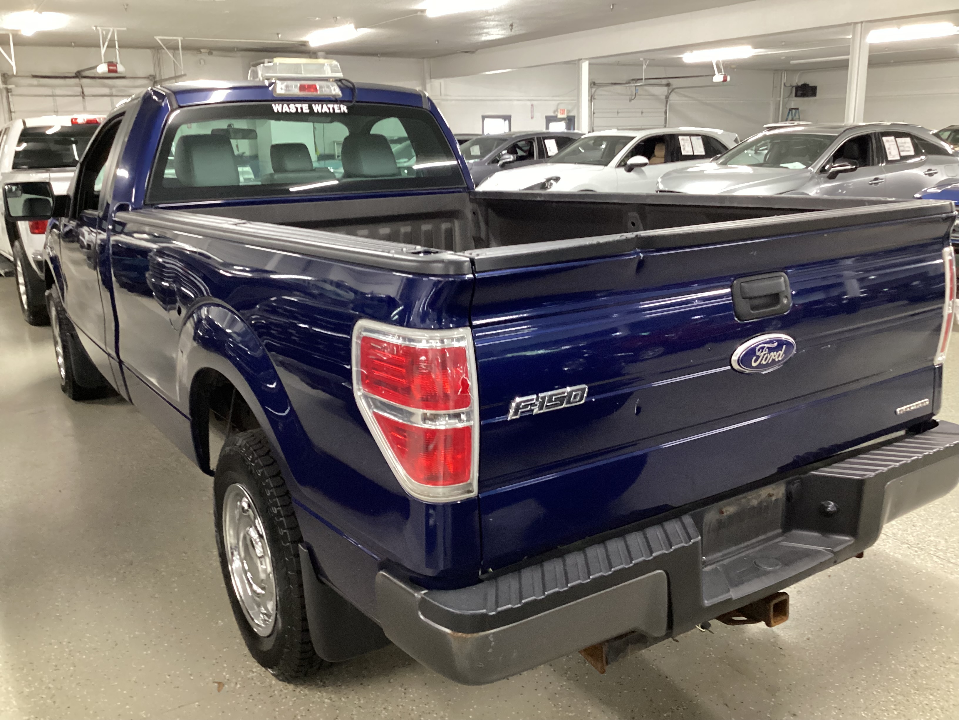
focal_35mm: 31
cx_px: 480
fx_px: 859
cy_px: 360
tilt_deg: -15.7
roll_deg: +0.3
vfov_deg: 45.4
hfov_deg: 58.4
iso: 320
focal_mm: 3.3
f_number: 2.4
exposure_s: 1/25
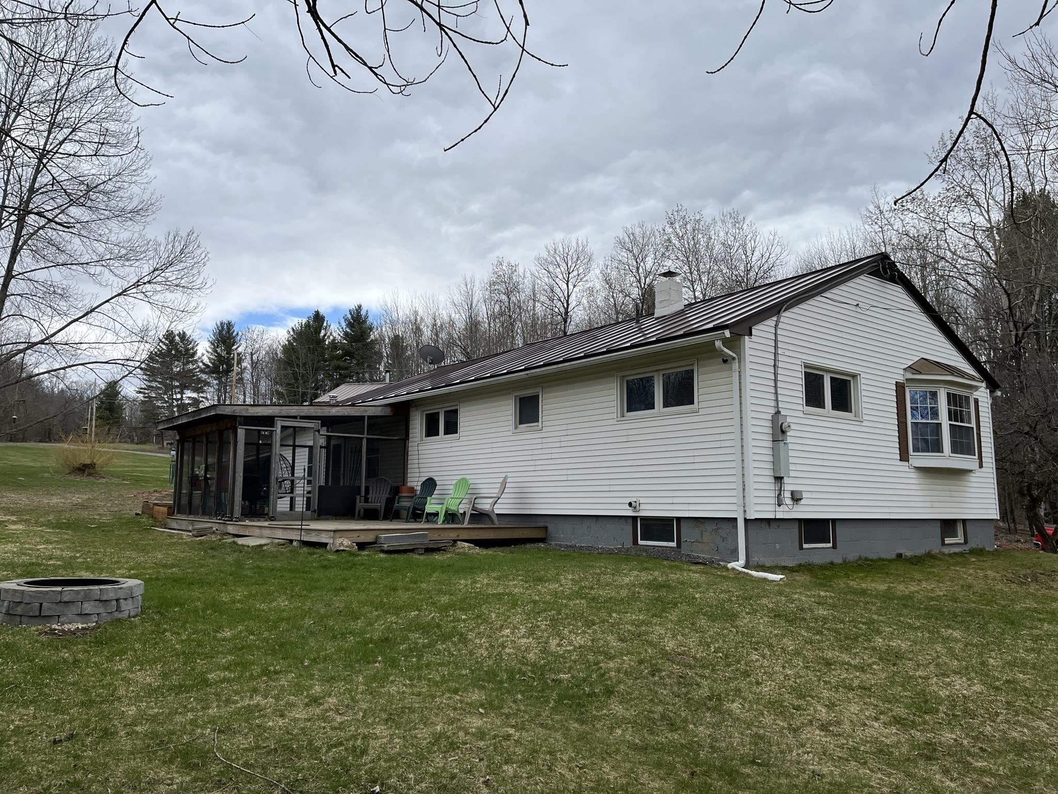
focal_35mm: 26
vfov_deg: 53.1
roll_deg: +0.0
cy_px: 397
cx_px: 529
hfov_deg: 67.3
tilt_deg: +6.8
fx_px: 795
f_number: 1.6
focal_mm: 5.1
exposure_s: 1/4016
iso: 50
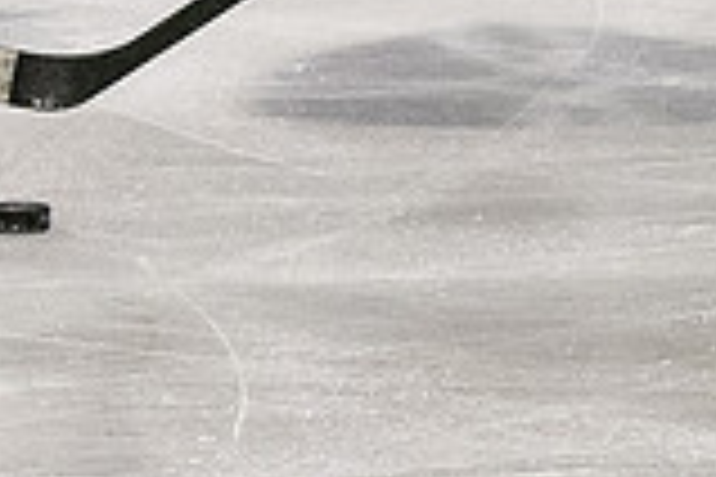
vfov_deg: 1.6
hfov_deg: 2.5
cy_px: -495
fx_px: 16586
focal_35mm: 834
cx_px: 937
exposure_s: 1/800
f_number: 4
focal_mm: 102
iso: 2500
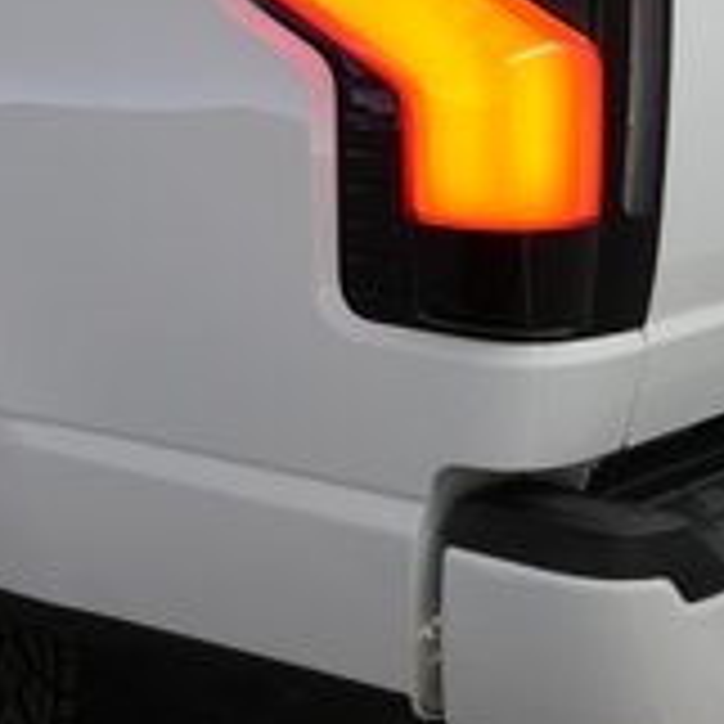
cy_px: 153
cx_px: 94
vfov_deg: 21.2
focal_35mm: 81
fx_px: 1917
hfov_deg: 21.0
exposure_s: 1/160
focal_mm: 24
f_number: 4
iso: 1250
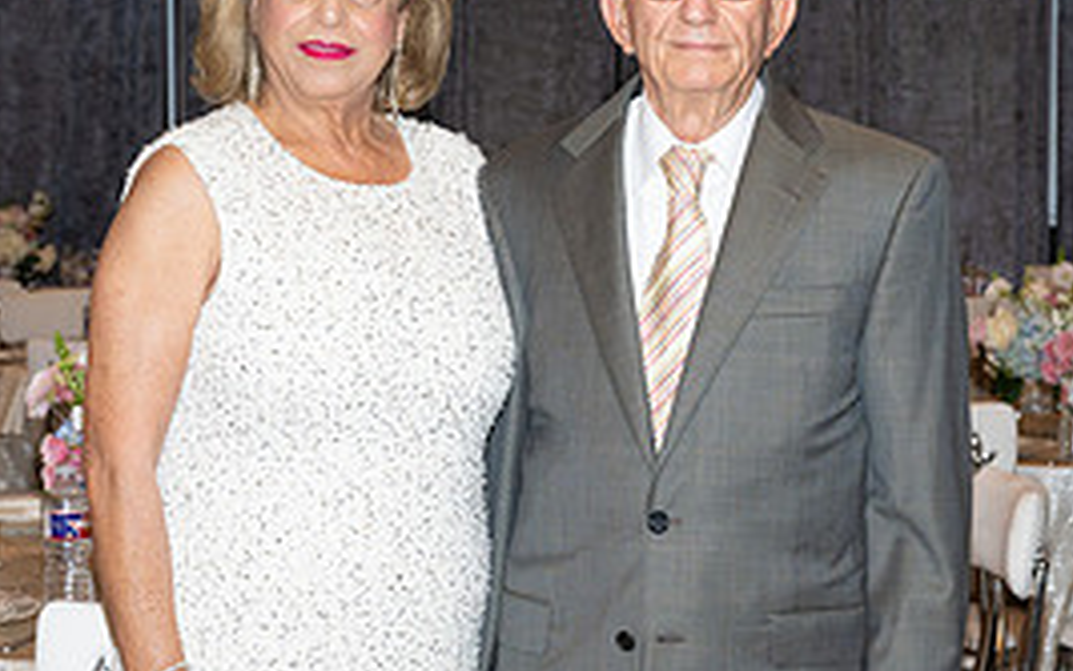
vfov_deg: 12.8
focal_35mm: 102
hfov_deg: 20.4
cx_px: 583
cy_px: 396
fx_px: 2983
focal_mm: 46
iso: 800
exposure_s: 1/80
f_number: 5.6
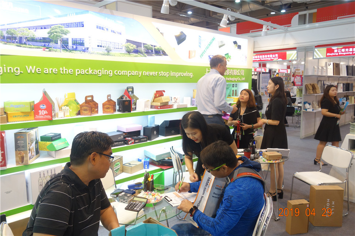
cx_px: 178
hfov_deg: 65.5
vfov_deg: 46.4
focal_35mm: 28
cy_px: 118
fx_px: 276
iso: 320
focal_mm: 10.4
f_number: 3.2
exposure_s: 1/30
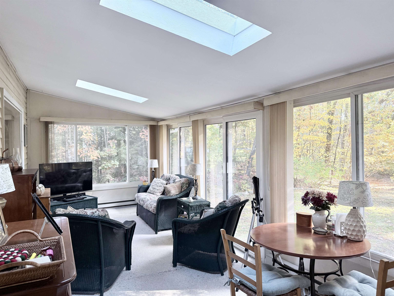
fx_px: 273
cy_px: 148
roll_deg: +0.7
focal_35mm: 24
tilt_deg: +0.1
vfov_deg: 56.8
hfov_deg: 71.6
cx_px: 197
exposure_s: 1/60
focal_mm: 6.76
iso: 160
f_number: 1.78
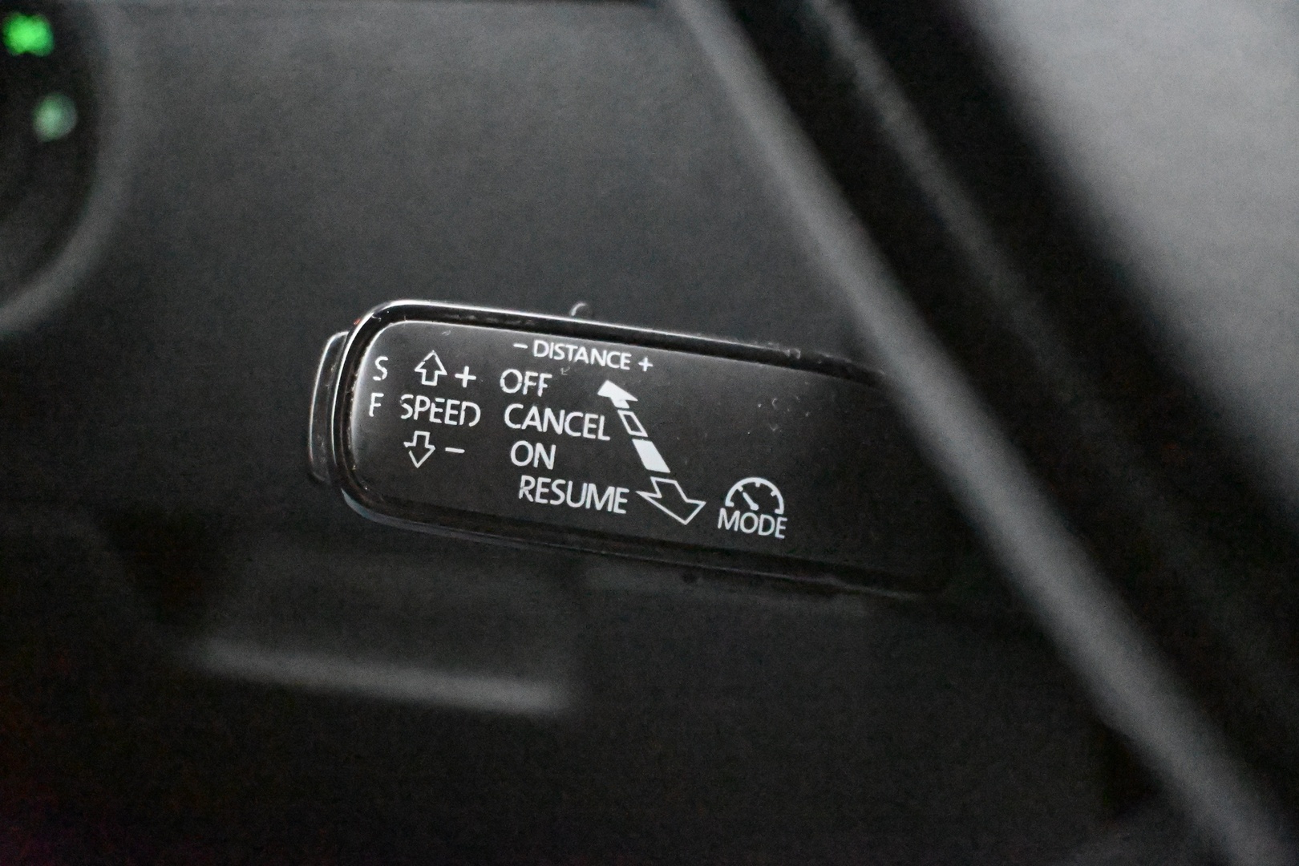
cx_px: 650
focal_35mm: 54
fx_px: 1948
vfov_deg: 25.1
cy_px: 433
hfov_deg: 36.9
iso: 51200
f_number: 5.3
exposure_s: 1/40
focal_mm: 36
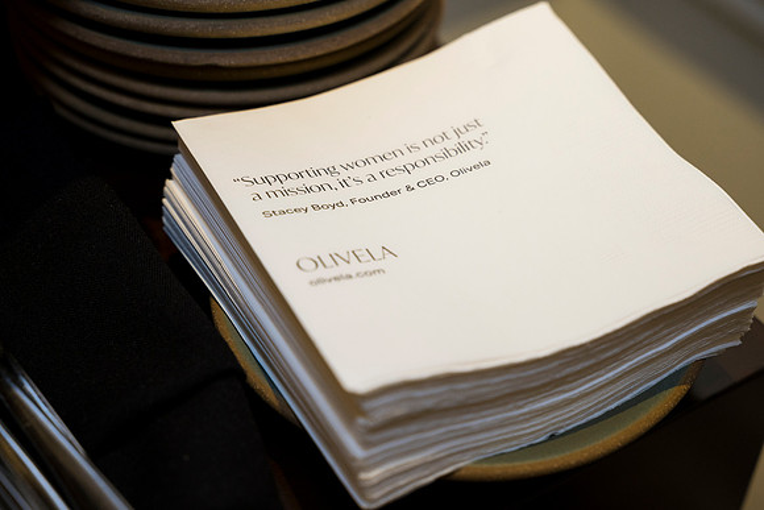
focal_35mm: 60
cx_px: 382
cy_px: 255
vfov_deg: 22.6
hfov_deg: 33.4
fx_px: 1274
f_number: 4.5
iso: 800
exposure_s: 1/100
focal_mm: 60
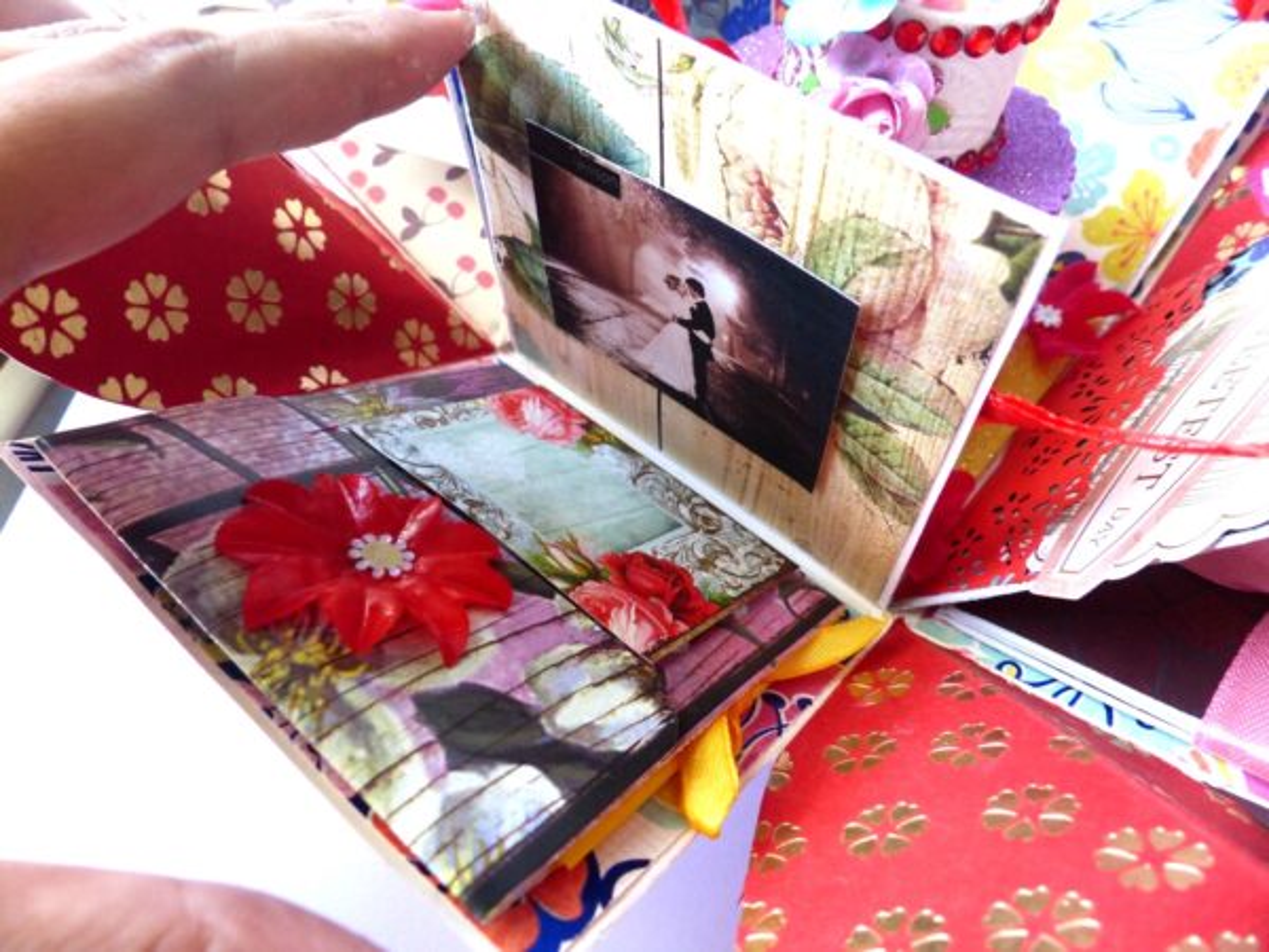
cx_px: 634
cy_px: 476
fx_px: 916
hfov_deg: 69.4
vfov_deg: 54.9
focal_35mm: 25
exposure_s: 1/60
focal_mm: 4.5
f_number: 2.8
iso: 250
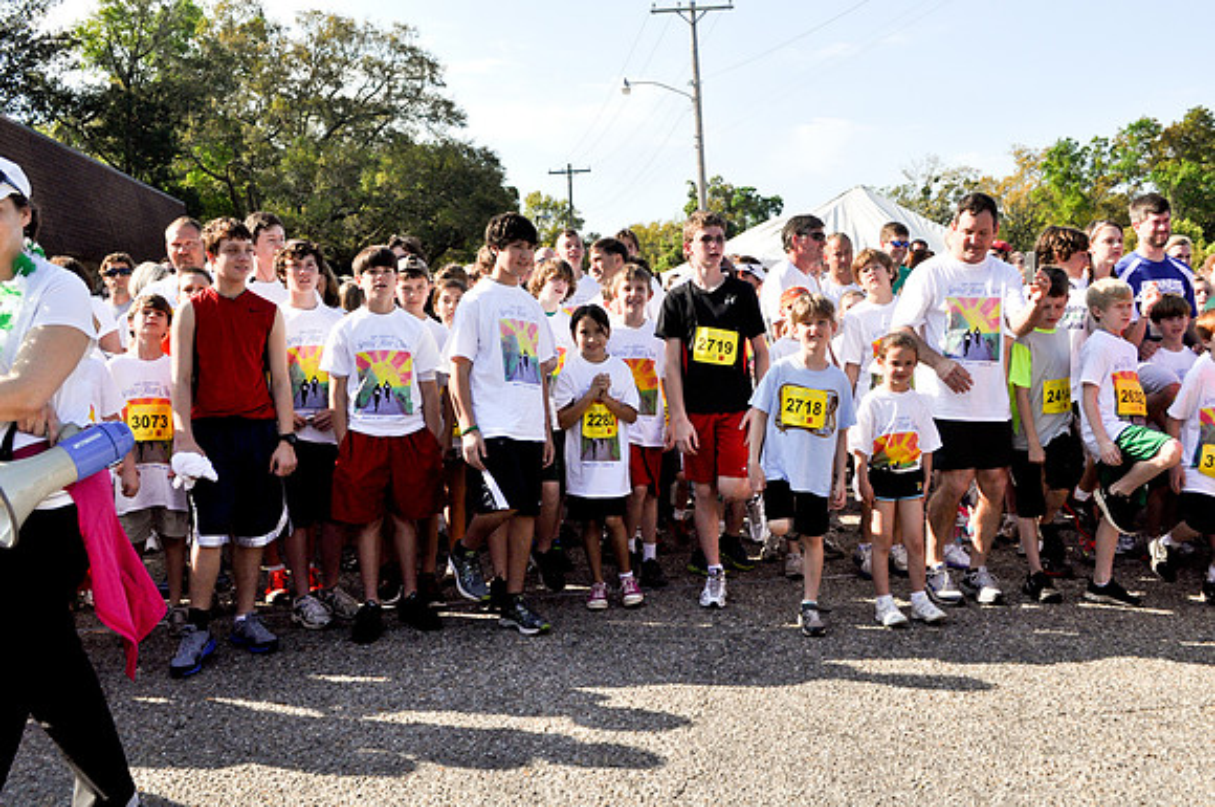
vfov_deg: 36.8
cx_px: 608
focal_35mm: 36
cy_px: 404
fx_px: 1213
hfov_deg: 53.2
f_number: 8
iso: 400
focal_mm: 24
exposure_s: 1/1250
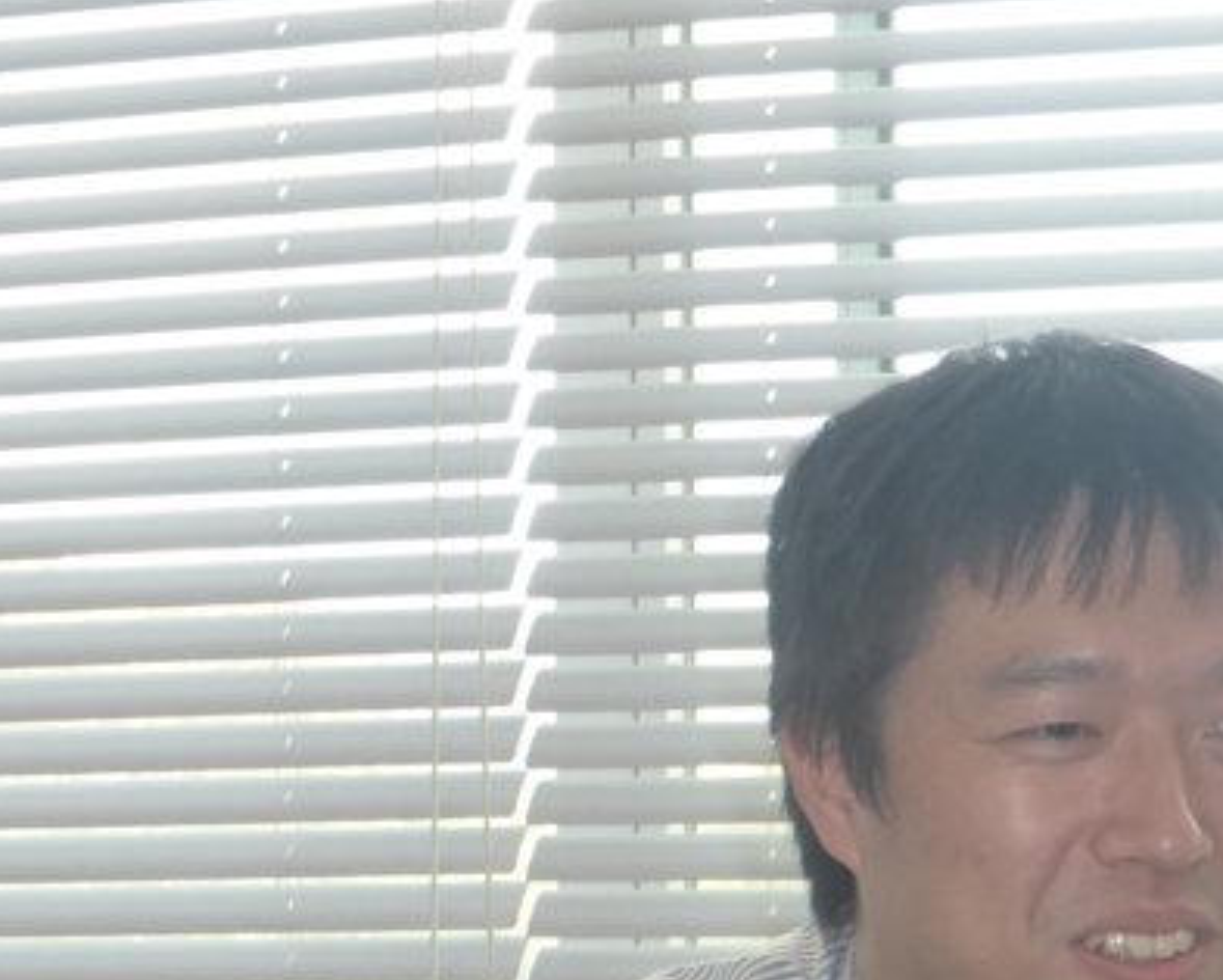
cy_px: 1195
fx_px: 5071
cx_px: 906
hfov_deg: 13.7
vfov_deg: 10.8
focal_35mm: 140
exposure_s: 1/60
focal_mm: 8.5
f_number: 4.2
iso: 100
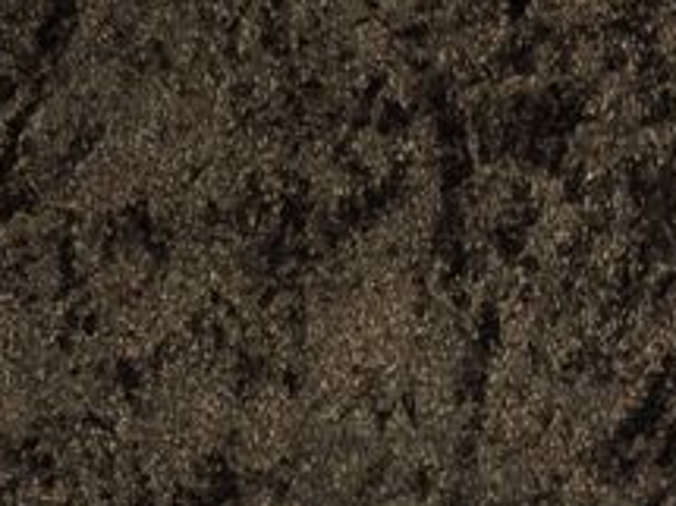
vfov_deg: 4.8
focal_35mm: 310
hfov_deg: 6.1
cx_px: -937
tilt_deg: -63.0
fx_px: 6050
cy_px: 346
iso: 100
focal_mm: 5.96
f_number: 1.6
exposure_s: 1/60
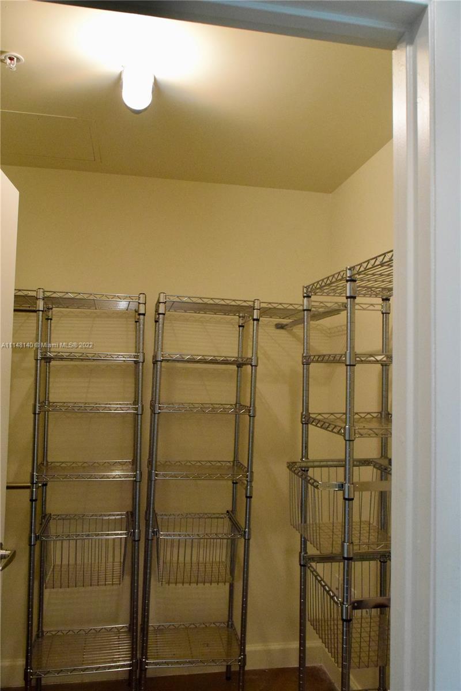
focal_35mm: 27
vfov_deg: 67.4
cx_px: 230
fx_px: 519
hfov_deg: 47.9
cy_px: 346
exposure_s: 1/30
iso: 5600
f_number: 9
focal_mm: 18
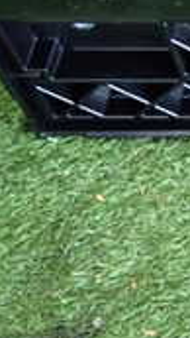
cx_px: 537
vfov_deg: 18.7
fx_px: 1019
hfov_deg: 9.0
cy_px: 86
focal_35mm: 114
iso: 800
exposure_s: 1/25
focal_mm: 5.4
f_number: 2.3
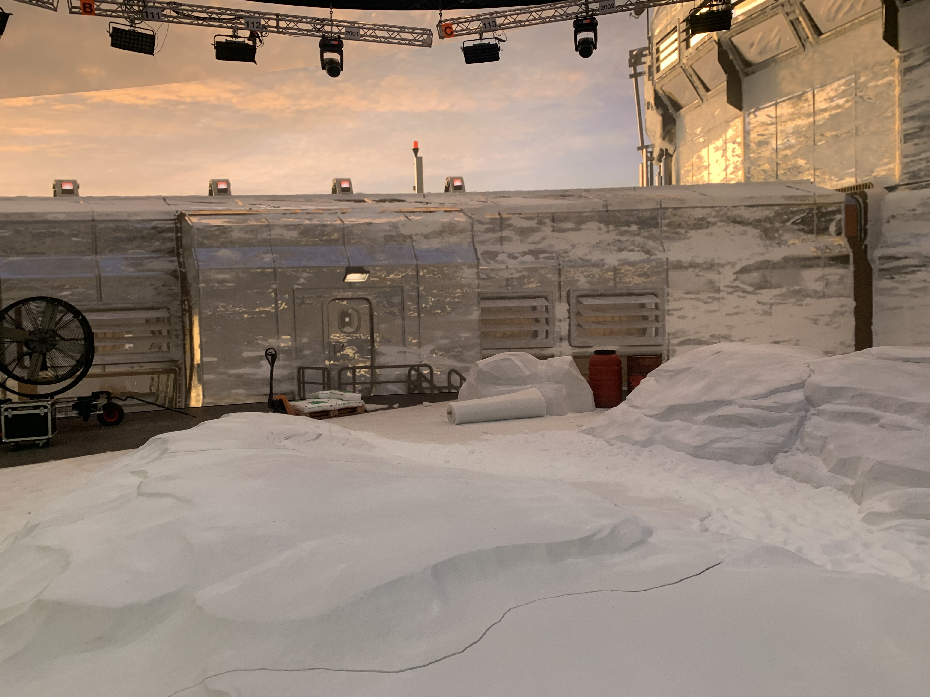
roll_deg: +2.5
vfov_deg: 53.1
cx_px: 465
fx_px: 699
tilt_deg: -2.2
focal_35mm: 26
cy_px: 348
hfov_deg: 67.3
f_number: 1.8
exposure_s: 1/48
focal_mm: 4.25
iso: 80
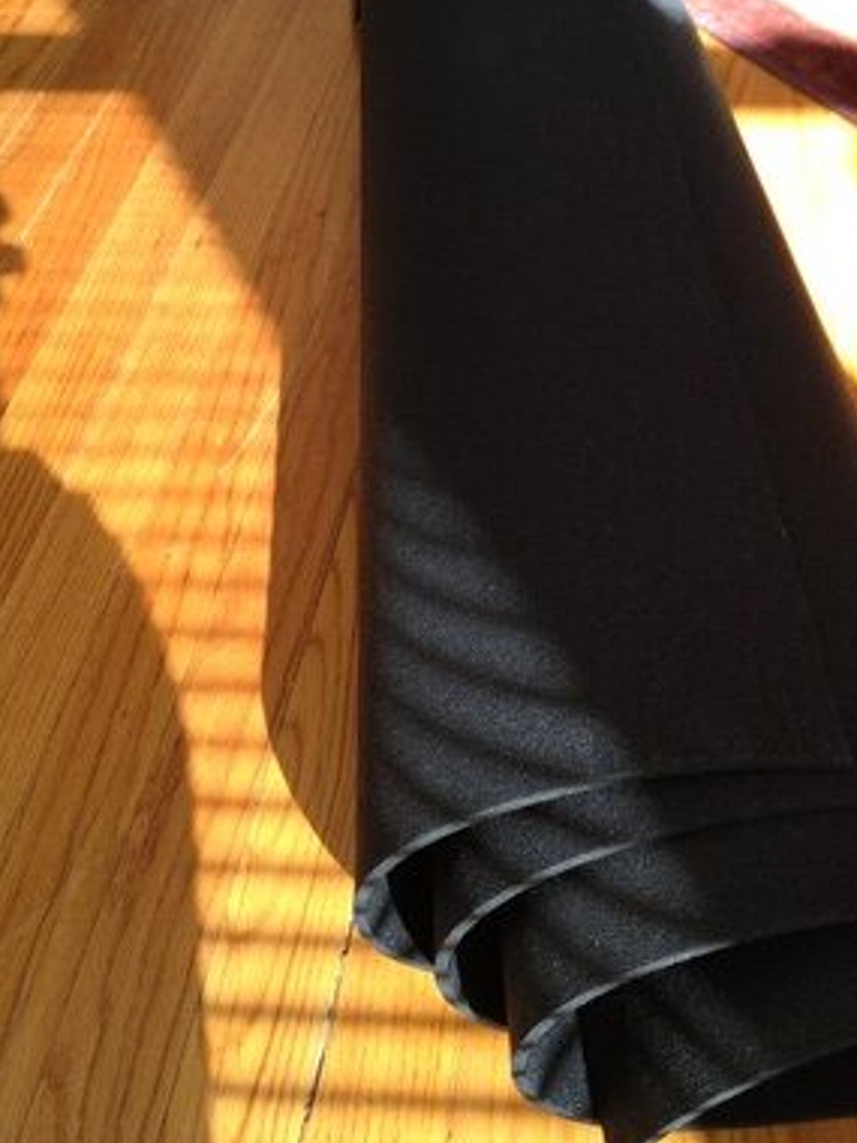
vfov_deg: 40.9
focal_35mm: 46
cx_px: 552
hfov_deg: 31.3
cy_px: 427
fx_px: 1518
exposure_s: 1/40
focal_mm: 4.28
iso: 64
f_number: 2.4
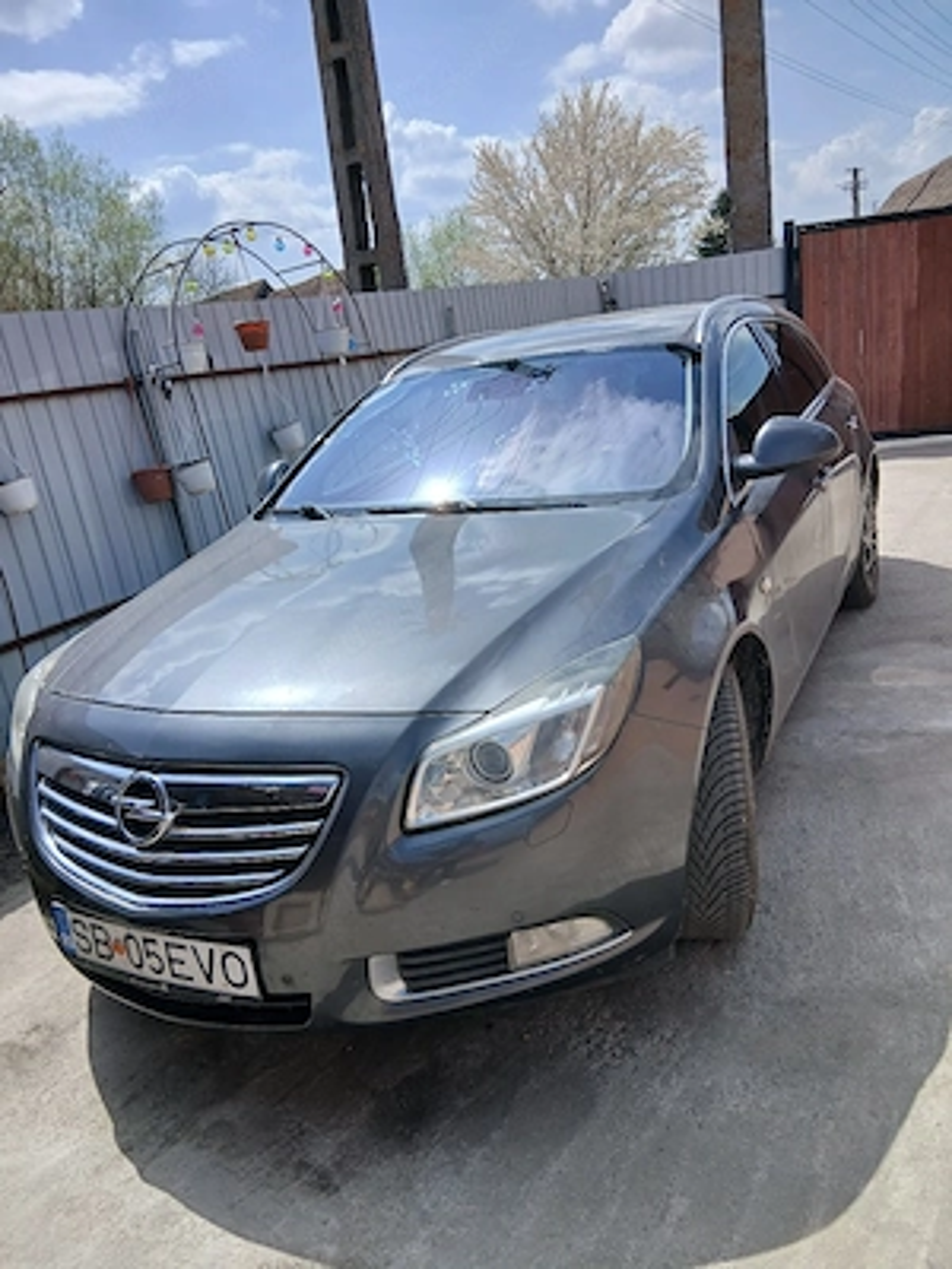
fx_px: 953
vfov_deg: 67.3
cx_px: 476
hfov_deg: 53.1
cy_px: 634
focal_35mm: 26
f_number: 1.8
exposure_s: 1/667
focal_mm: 3.98
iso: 20
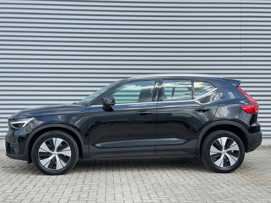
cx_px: 136
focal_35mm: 48
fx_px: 376
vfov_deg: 30.3
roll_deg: +0.2
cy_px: 102
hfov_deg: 39.7
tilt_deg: +0.0
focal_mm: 6.76
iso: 80
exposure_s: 1/1456
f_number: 1.78
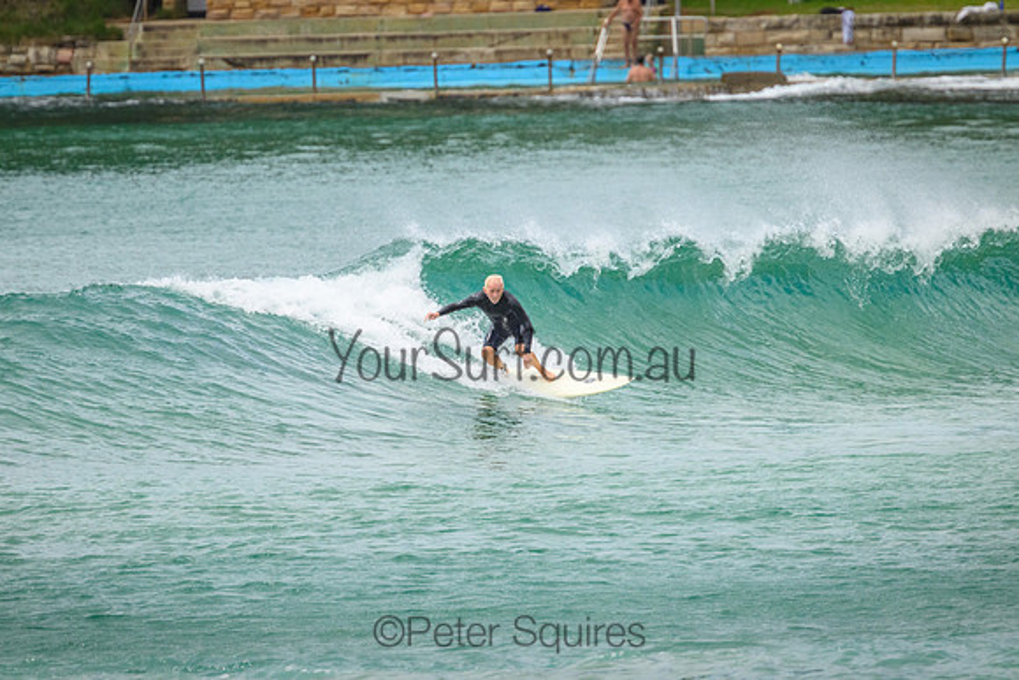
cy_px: 340
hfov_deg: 2.6
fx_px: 22649
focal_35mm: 800
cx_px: 510
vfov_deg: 1.7
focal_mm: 800
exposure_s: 1/3200
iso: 1800
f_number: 11
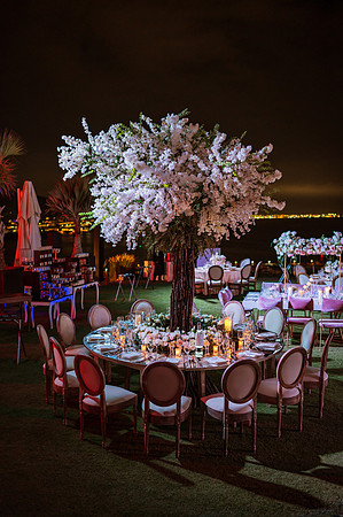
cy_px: 258
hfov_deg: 37.8
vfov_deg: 54.5
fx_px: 501
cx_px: 172
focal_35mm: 35
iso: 800
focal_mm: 35
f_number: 1.8
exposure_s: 1/25
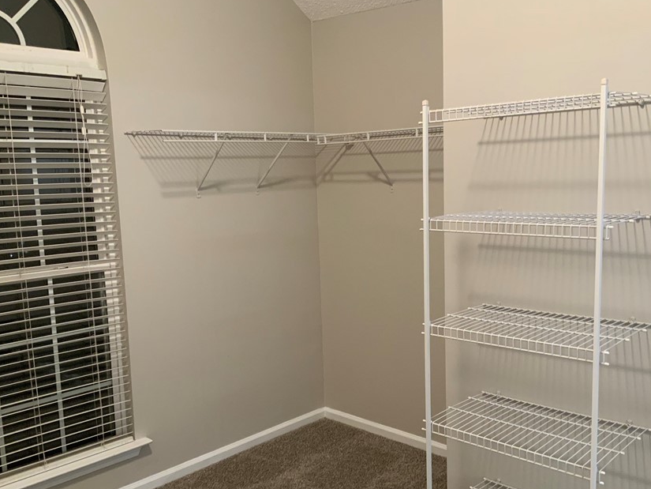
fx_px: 677
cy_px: 280
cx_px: 346
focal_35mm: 36
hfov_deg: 51.3
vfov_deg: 39.6
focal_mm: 3
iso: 160
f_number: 1.8
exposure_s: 1/60
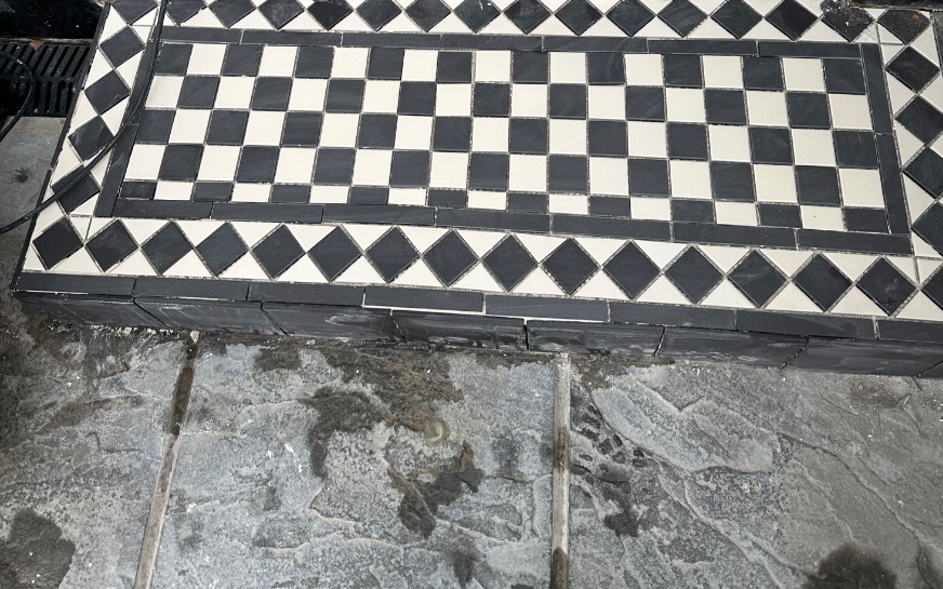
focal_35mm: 35
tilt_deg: -58.7
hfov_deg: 55.3
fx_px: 899
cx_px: 466
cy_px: -15
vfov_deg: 32.9
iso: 64
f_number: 1.78
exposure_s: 1/121
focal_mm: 6.86
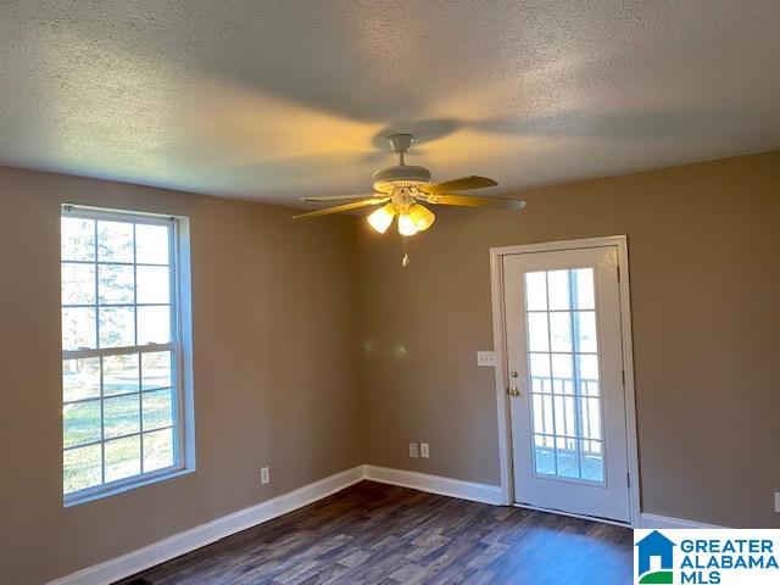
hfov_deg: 67.3
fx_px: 586
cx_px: 390
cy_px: 292
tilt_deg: +2.5
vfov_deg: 53.1
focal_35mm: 26
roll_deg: +0.8
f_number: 1.8
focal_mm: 4.25
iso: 125
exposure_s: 1/60
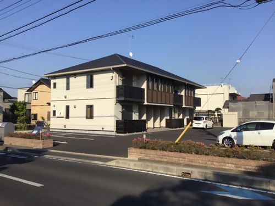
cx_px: 138
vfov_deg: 45.4
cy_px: 103
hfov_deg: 58.4
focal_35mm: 31
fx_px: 246
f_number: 2.4
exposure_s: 1/1773
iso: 25
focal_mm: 3.3
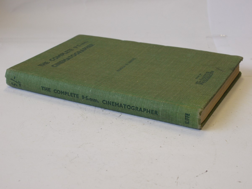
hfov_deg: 32.2
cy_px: 94
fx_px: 437
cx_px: 126
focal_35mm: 60
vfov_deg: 24.4
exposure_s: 1/40
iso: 400
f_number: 9
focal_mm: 30
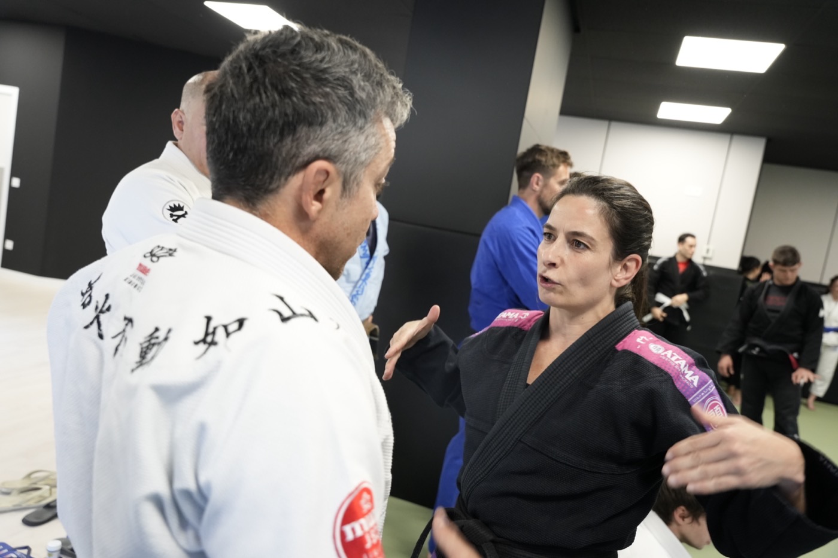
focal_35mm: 28
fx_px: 645
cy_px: 279
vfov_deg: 46.8
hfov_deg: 66.0
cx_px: 419
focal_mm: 27.7
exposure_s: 1/100
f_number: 4
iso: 3200
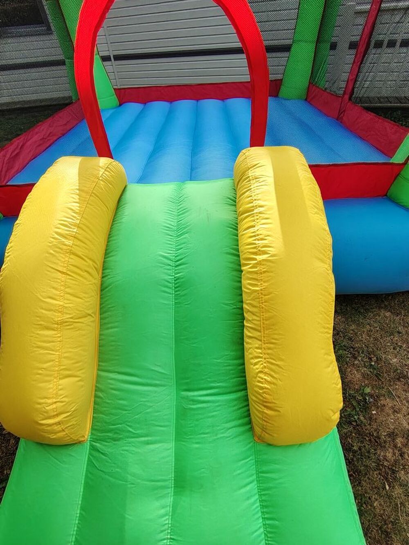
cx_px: 204
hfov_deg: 74.7
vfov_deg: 91.0
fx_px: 268
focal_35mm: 17
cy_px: 272
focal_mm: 1.42
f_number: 2.2
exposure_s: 1/429
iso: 100
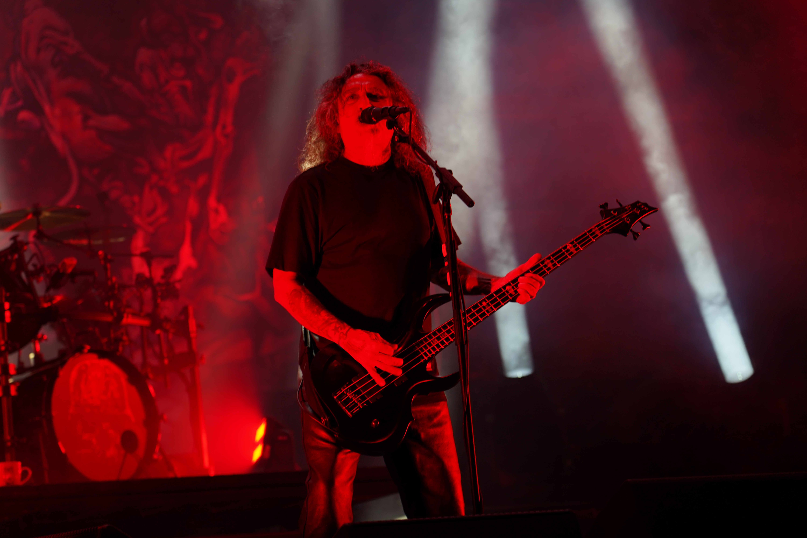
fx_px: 2354
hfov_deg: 19.5
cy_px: 269
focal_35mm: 105
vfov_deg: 13.0
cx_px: 404
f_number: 4
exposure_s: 1/125
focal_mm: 105
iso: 320
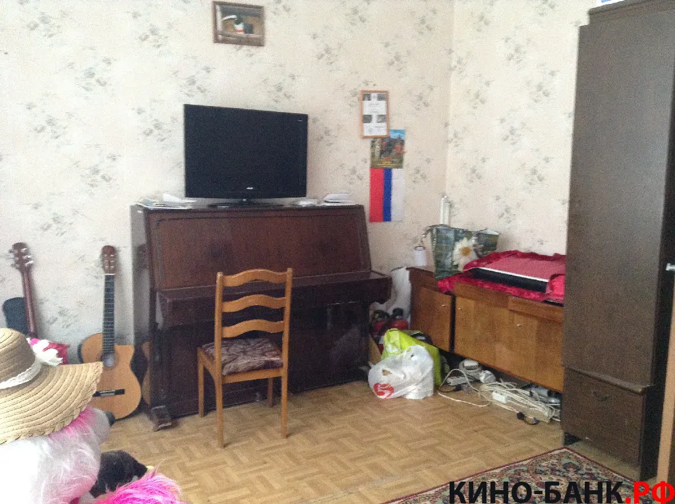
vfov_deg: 42.8
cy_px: 252
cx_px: 338
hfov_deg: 55.4
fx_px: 643
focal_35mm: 33
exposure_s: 1/20
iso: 250
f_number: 2.4
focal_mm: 3.3
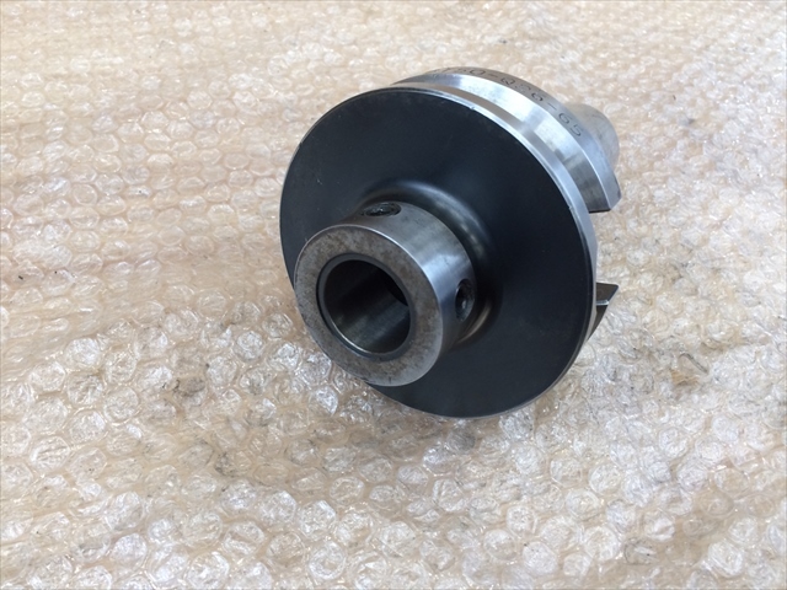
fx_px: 659
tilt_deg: -50.5
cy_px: 295
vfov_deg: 48.2
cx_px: 394
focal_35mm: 29
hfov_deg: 61.7
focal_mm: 4.15
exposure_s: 1/30
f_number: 2.2
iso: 64
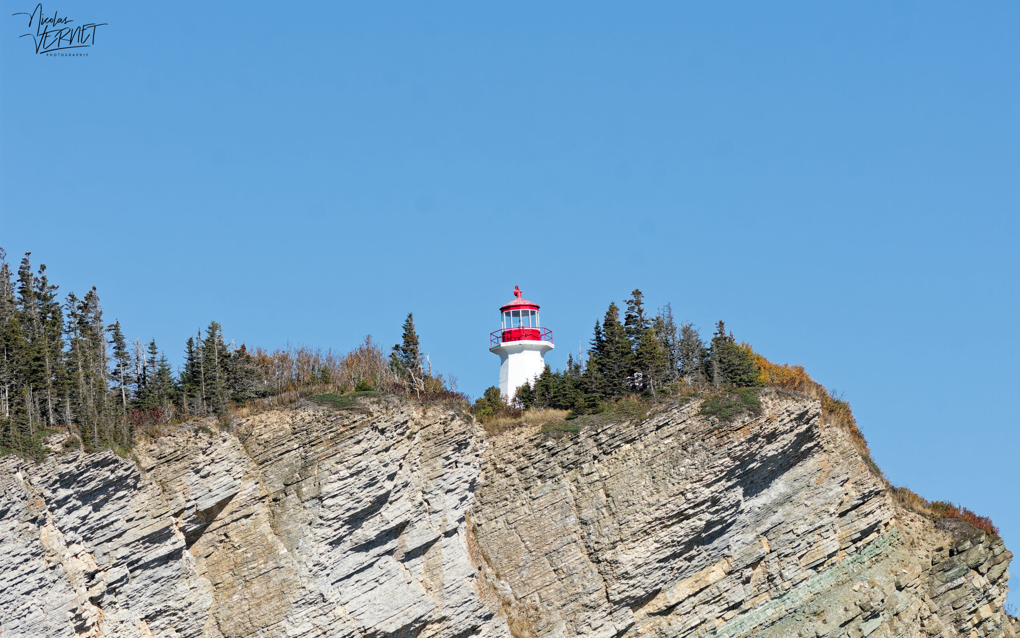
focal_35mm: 230
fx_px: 6394
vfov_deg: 5.7
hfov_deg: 9.1
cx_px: 509
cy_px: 329
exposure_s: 1/1000
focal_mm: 150
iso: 250
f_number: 8
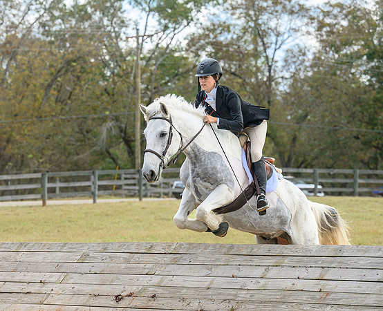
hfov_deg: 12.6
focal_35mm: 151
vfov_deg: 10.3
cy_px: 200
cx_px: 115
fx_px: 1725
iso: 640
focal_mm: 90
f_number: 3.5
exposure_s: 1/1000
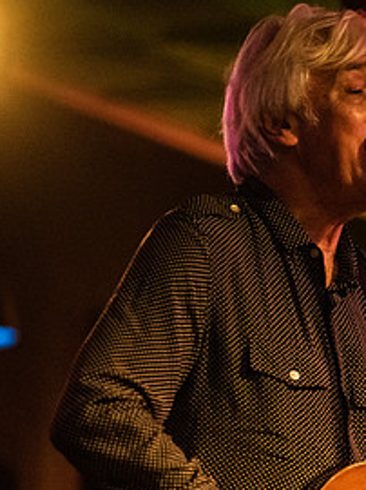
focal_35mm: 300
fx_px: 4236
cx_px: 415
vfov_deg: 6.6
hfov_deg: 4.9
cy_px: 299
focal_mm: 145
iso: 3200
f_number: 3.2
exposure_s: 1/60
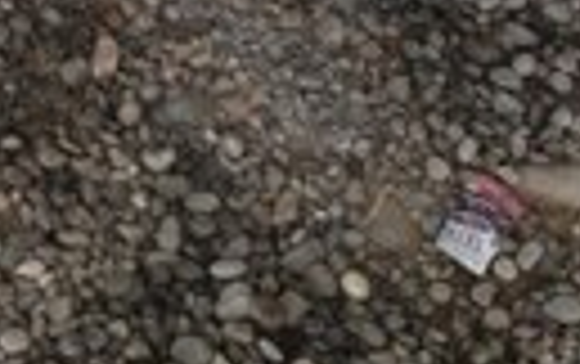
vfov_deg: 9.3
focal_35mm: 114
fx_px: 1804
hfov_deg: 17.6
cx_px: -54
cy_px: -706
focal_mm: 3.7
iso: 64
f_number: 1.9
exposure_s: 1/240
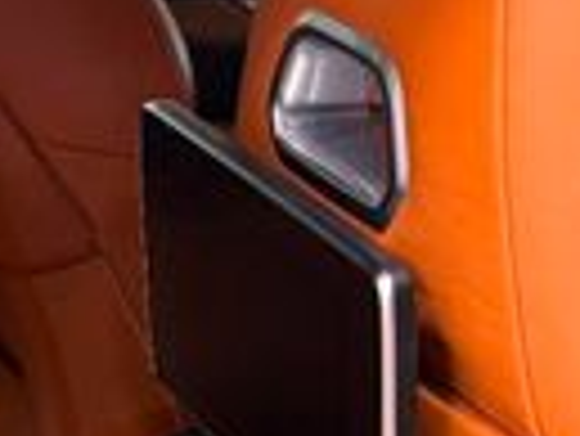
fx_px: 1996
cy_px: 629
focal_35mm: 119
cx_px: -364
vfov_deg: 12.0
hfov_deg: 15.0
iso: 125
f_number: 1.78
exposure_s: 1/60
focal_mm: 6.76
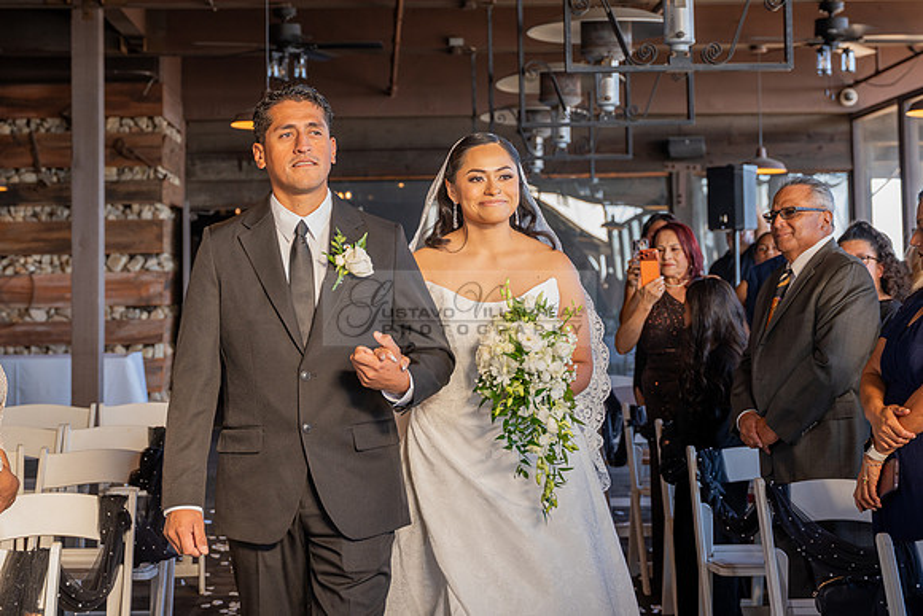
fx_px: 1670
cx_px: 462
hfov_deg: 30.9
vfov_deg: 20.8
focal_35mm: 65
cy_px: 202
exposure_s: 1/100
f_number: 3.5
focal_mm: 48.4
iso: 320
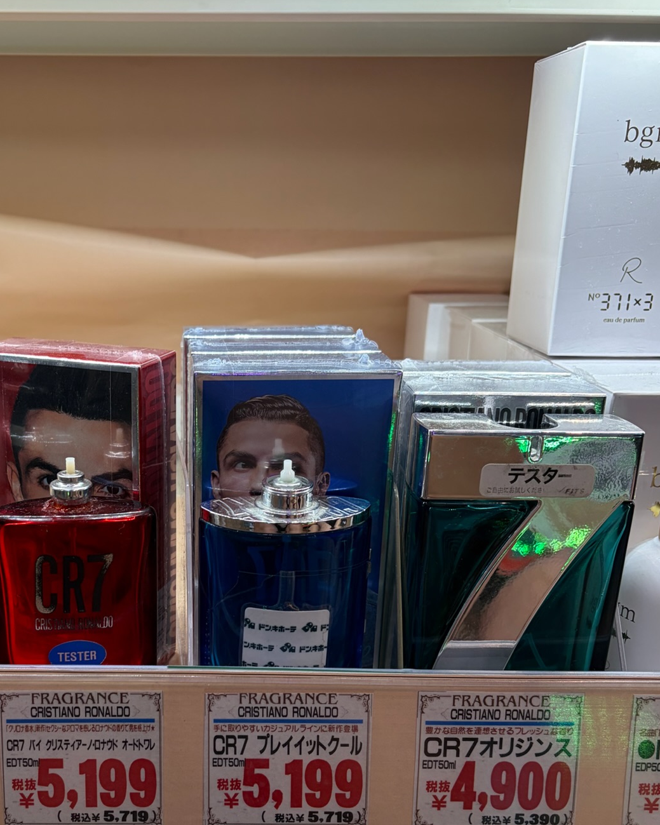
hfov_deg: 36.7
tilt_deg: -19.6
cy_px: 522
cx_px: 189
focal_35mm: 40
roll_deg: -0.3
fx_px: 977
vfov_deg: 45.4
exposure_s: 1/120
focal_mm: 5.96
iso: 80
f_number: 1.6
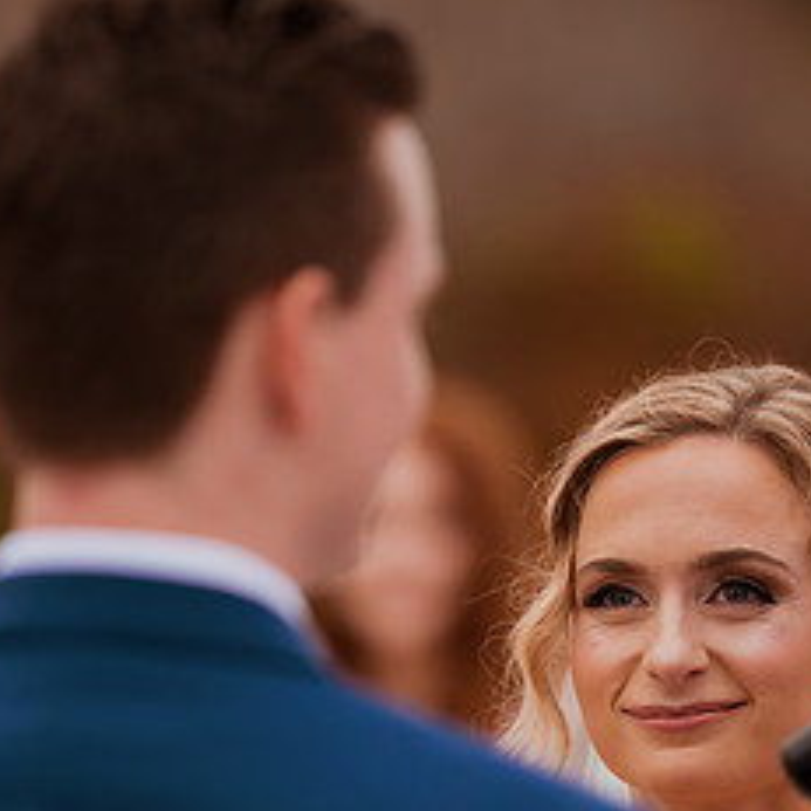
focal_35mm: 288
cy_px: 562
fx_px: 7634
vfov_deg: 6.1
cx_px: 362
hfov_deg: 6.1
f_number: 1.8
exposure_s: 1/2500
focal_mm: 135
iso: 500
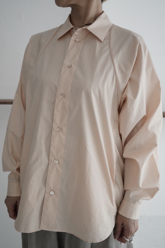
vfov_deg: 55.8
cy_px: 124
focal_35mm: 34
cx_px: 82
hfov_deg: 38.8
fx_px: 234
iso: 3200
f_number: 4
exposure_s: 1/125
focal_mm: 34
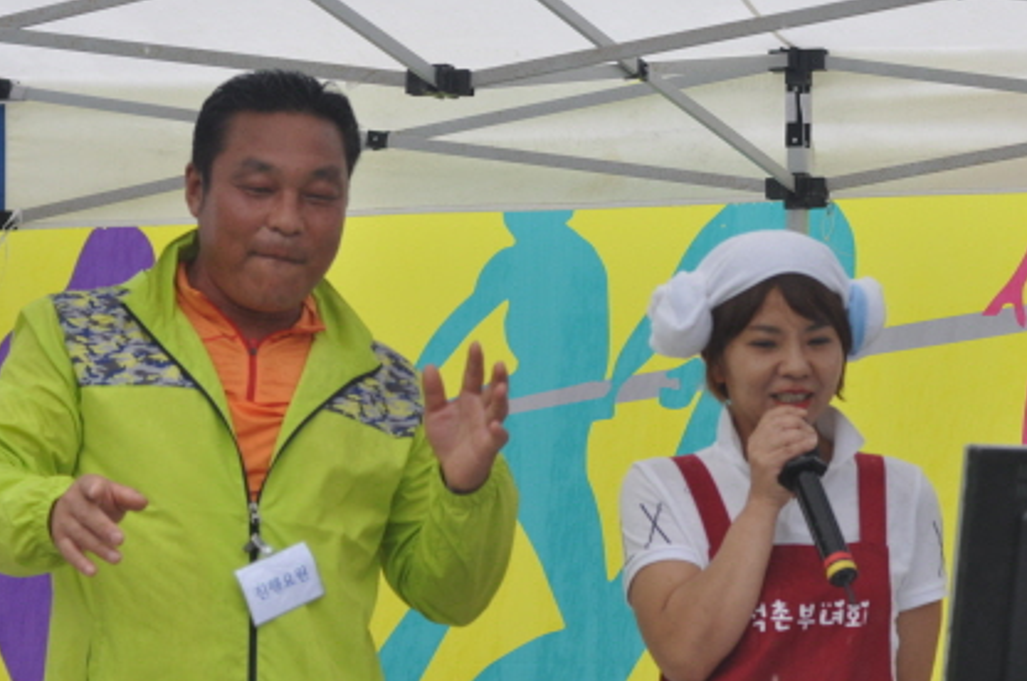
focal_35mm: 268
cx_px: 770
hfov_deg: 7.7
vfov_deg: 5.1
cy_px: 357
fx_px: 7634
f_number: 5
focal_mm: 116
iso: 400
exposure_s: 1/400
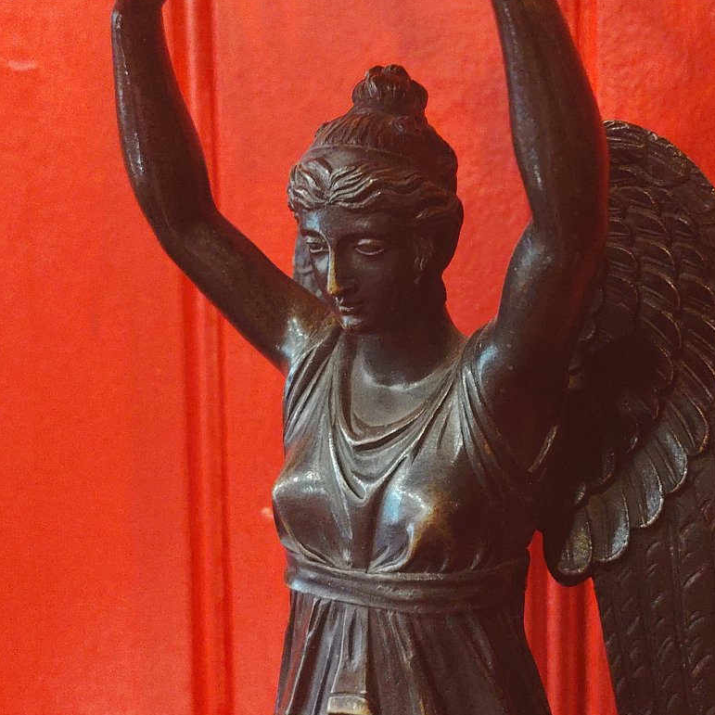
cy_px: 291
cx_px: 401
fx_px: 1542
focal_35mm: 66
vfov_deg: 26.1
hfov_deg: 26.1
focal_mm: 5.25
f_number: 4
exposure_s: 1/25
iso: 1556
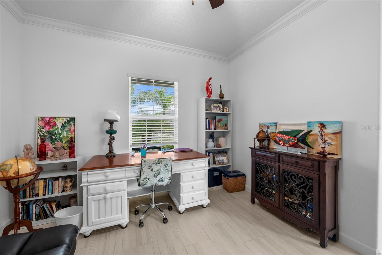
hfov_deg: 104.3
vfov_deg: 81.2
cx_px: 191
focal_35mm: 14
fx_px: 149
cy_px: 128
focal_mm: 14
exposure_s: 1/60
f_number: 8
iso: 800
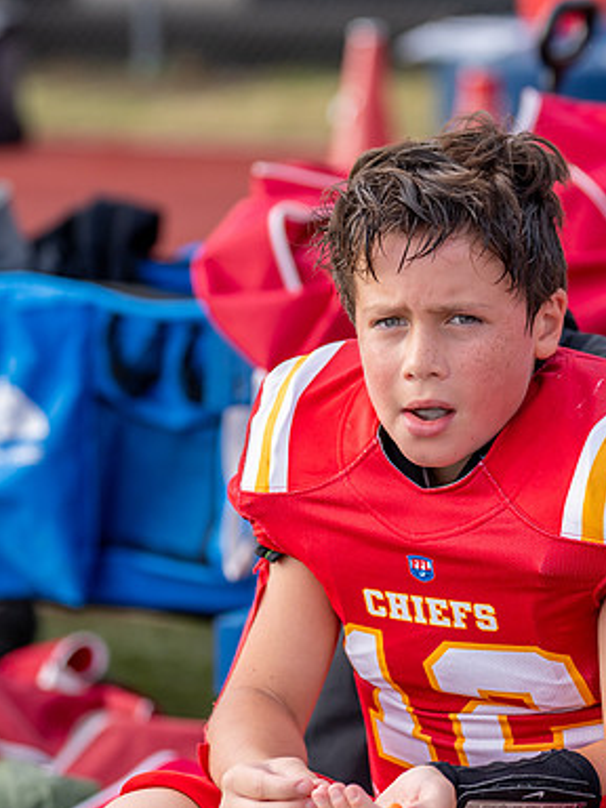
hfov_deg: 8.5
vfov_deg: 11.3
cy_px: 381
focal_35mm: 175
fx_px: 4085
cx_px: 412
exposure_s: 1/2000
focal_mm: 97
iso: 250
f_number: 2.8
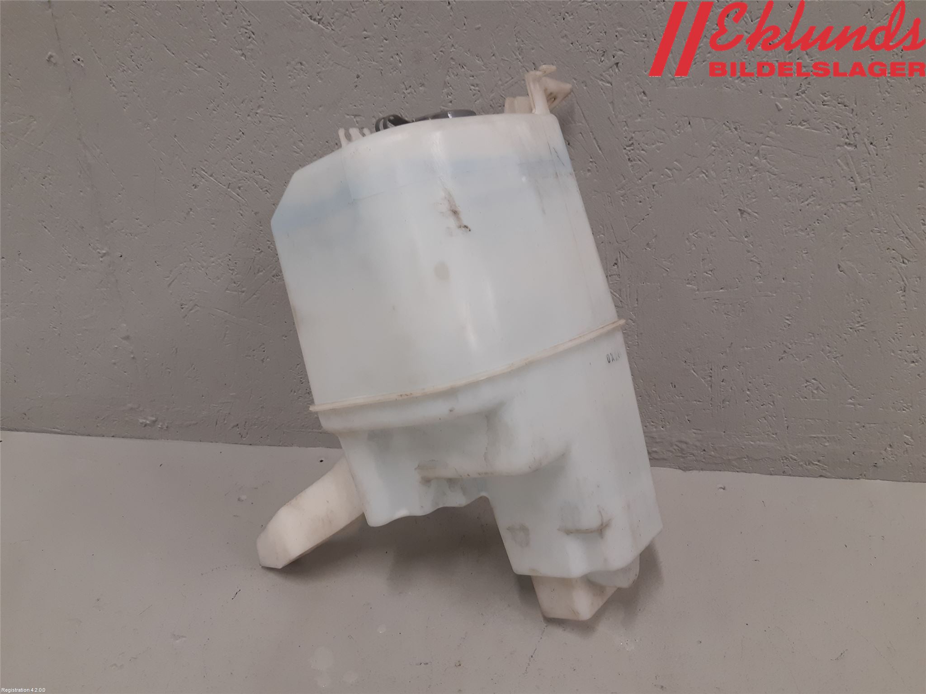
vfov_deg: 53.1
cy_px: 347
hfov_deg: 67.3
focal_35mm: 26
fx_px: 696
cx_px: 463
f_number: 1.7
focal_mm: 3.93
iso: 80
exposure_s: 1/50
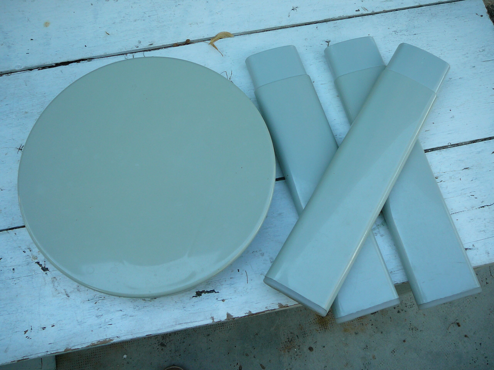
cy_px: 185
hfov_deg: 52.6
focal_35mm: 35
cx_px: 247
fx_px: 499
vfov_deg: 40.7
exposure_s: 1/125
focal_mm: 5.2
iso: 80
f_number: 2.8
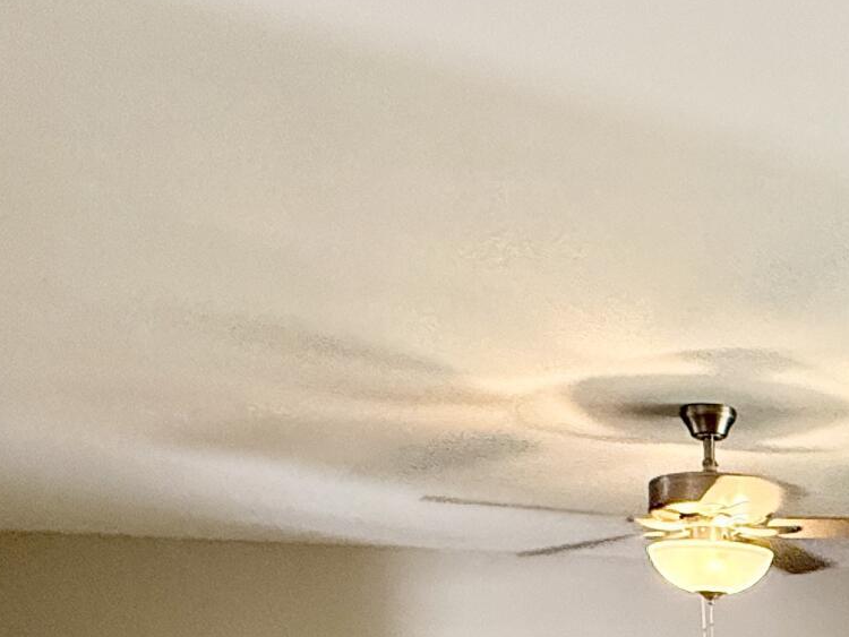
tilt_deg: -4.1
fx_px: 1374
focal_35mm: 56
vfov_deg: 22.8
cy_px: 861
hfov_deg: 30.0
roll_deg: +0.4
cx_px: 983
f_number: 2.2
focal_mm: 2.22
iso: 320
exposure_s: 1/120
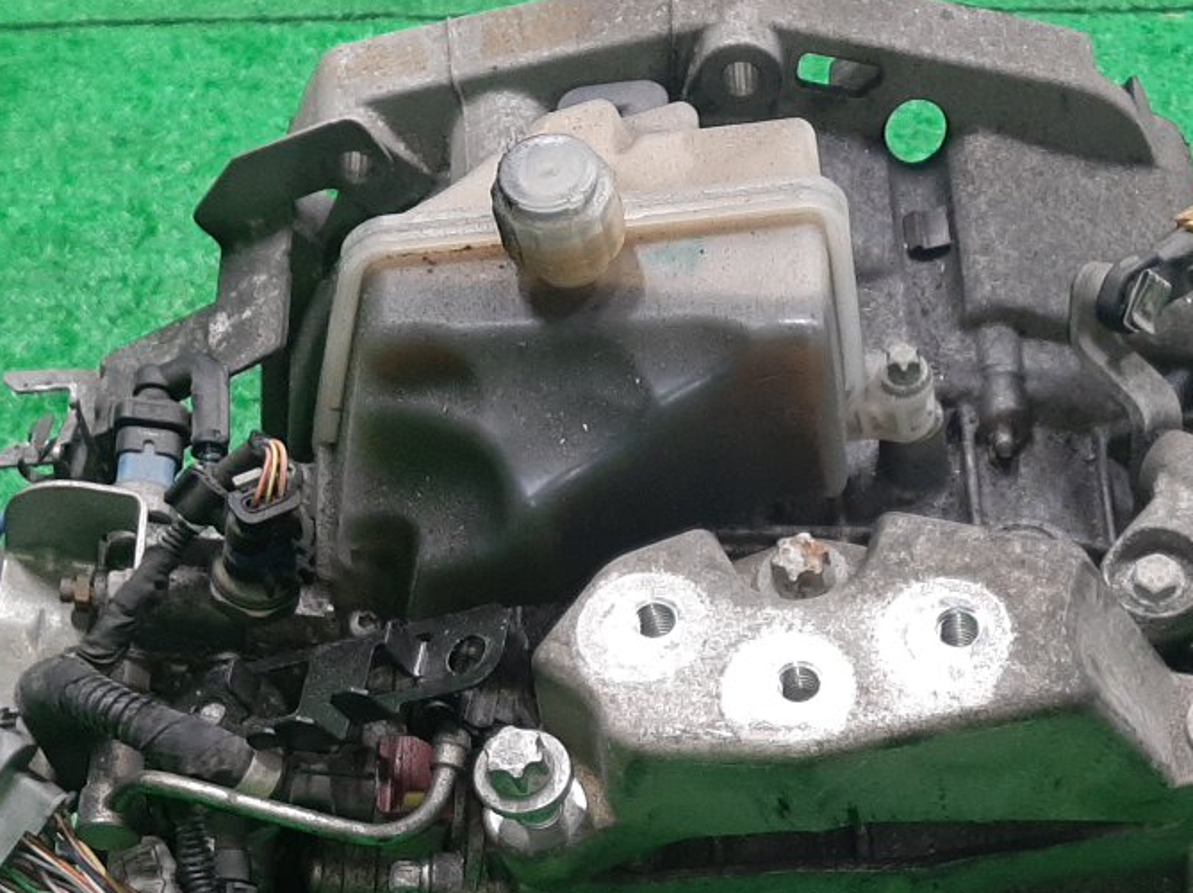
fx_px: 1929
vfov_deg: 24.5
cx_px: 893
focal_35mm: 56
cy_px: 954
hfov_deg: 33.7
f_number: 1.7
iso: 153
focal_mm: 3.93
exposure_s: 1/50
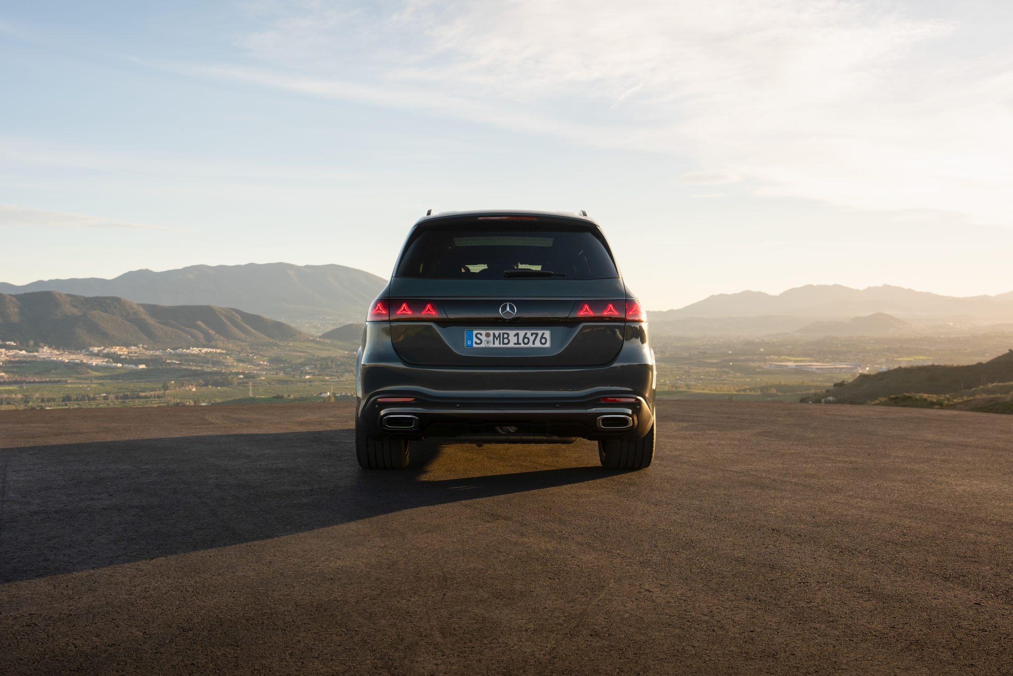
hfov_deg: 54.4
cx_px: 506
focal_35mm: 35
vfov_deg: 37.9
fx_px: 985
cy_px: 338
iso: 100
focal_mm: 35
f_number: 5
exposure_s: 1/200
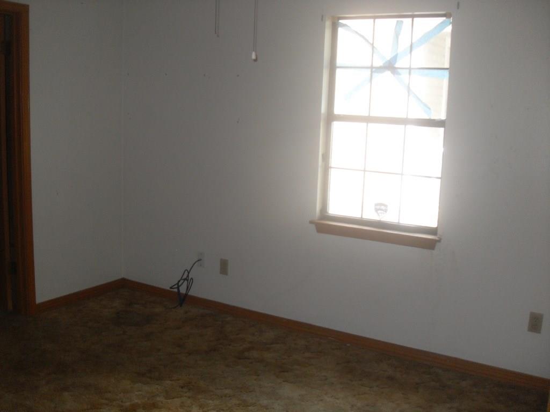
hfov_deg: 50.1
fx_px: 588
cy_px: 206
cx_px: 275
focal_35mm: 37
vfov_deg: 38.7
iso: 100
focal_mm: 6.3
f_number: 2.8
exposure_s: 1/45
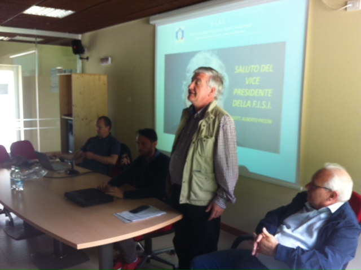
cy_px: 135
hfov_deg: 52.7
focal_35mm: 35
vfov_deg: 40.6
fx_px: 364
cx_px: 180
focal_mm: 3.85
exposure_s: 1/17
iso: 80
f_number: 2.8
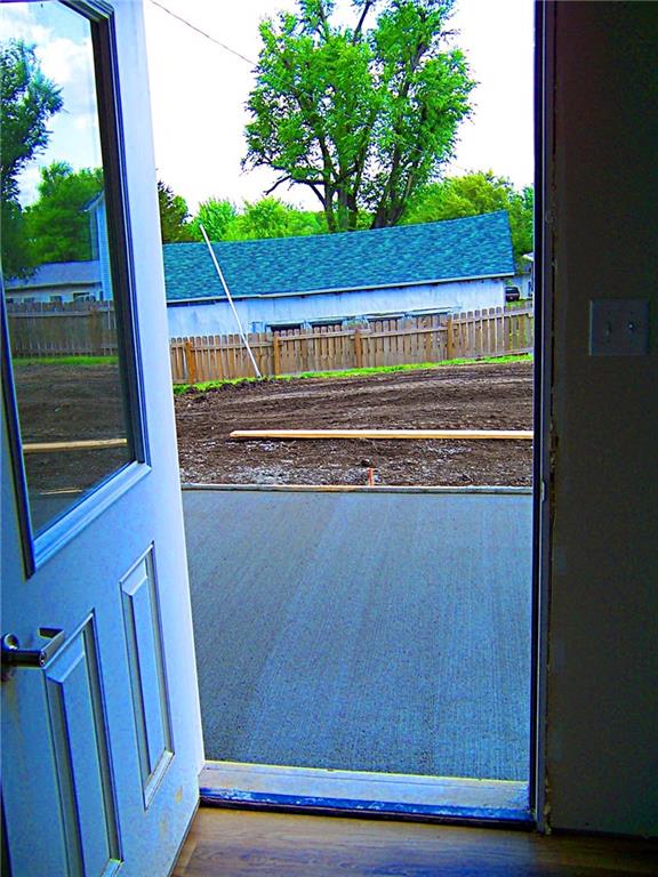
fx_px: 836
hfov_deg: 42.9
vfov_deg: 55.4
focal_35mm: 33
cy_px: 438
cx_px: 329
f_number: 3.4
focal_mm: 5.5
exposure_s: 1/180
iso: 80
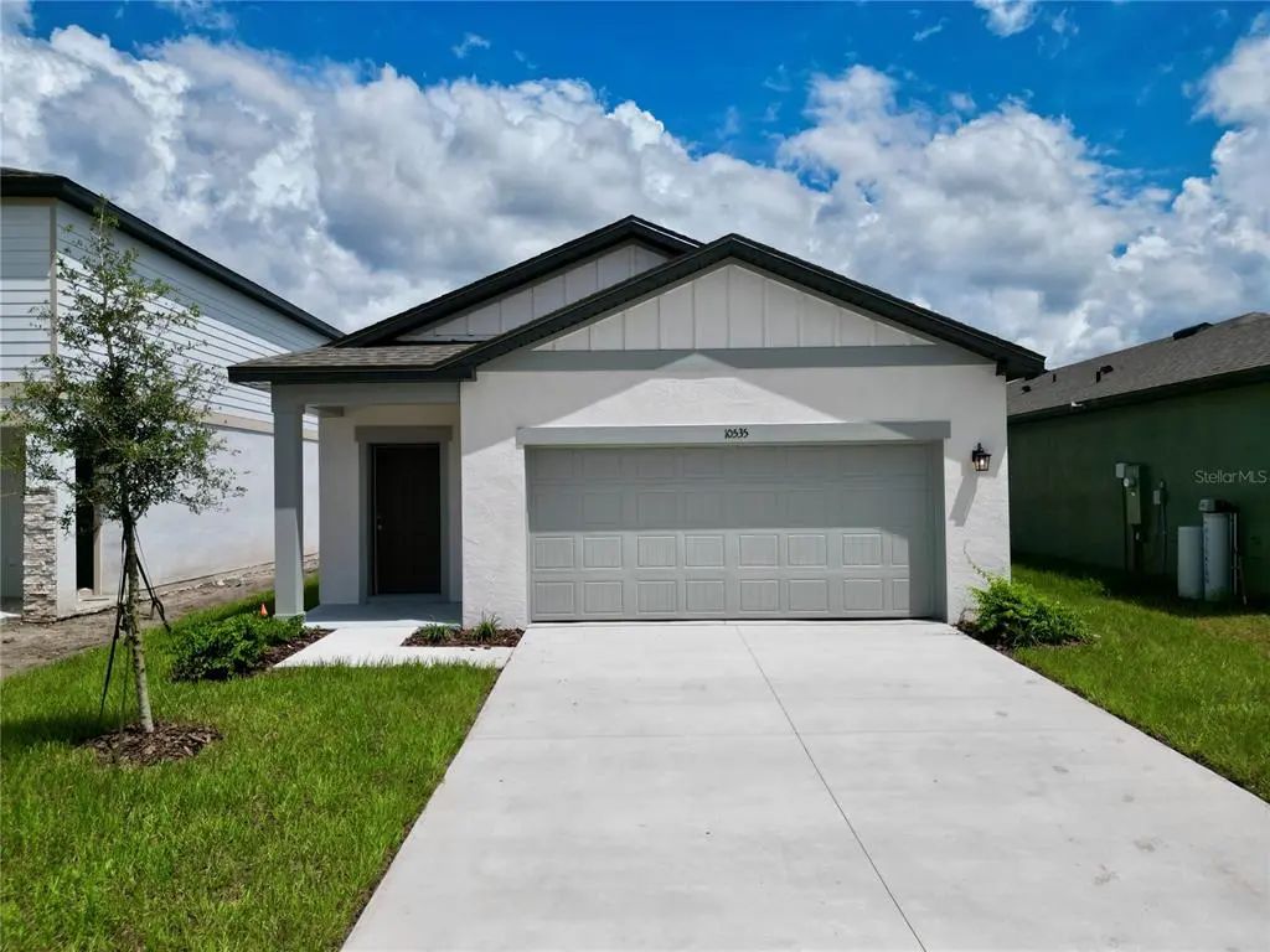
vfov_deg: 56.8
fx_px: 881
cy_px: 476
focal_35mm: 24
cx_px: 635
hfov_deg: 71.6
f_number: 1.7
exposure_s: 1/6400
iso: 110
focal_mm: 6.72
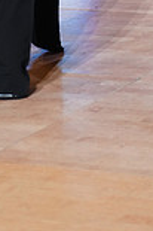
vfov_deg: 7.6
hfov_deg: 5.2
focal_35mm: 262
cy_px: -182
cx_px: 151
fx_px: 1674
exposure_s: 1/400
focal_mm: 70
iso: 2000
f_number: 2.8
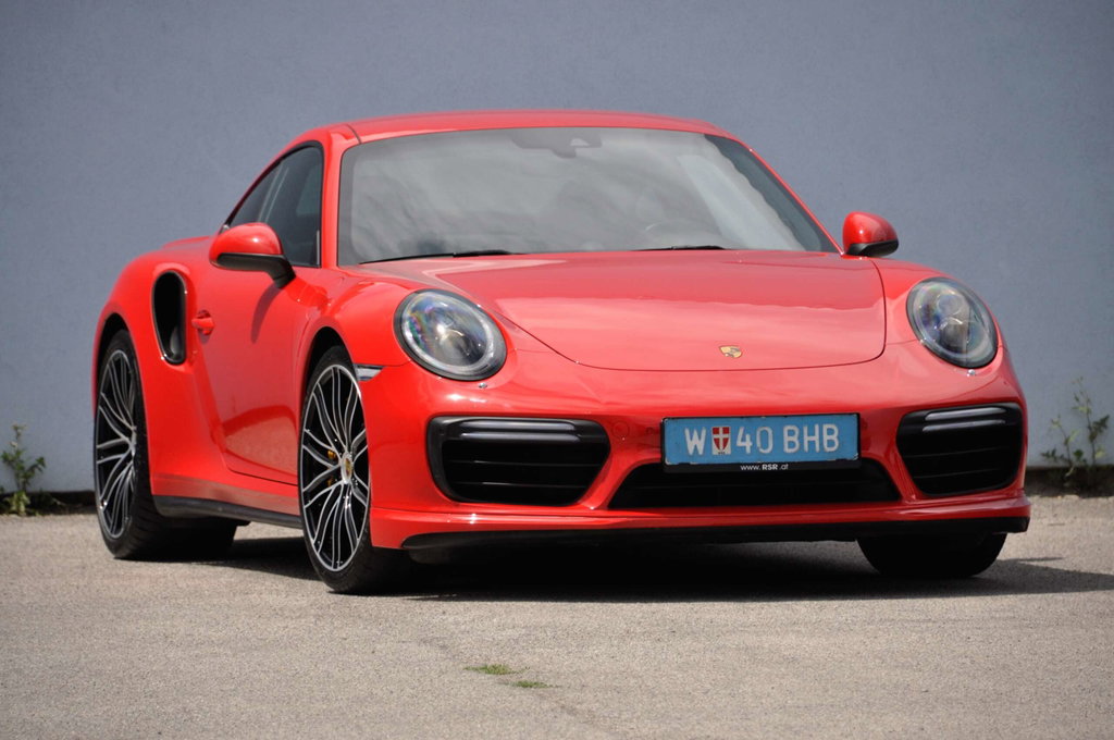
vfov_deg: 4.9
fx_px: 8576
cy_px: 370
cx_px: 557
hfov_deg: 7.4
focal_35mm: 278
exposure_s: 1/800
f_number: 6
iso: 500
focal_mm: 185
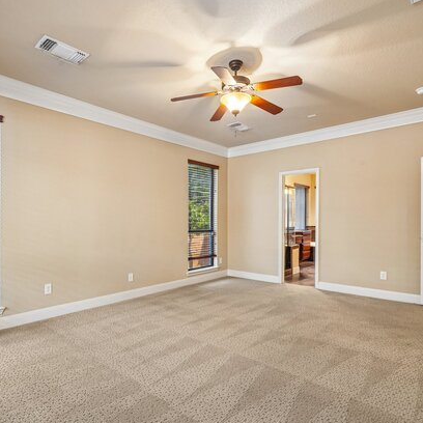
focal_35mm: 20
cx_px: 198
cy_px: 219
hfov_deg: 74.7
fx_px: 277
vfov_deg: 74.8
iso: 800
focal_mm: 15
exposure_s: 1/4
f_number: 10
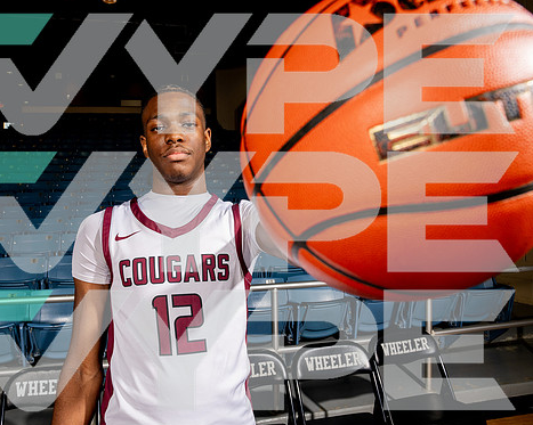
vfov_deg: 51.5
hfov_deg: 62.0
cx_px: 228
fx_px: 441
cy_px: 212
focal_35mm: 28
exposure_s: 1/125
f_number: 7.1
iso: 250
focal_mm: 24
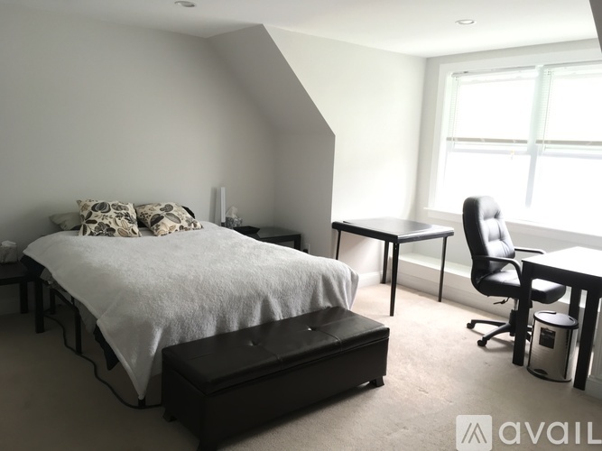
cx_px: 301
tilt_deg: -10.4
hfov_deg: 61.7
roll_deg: -2.0
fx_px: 504
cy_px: 226
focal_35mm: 29
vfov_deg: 48.2
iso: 125
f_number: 2.2
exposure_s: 1/30
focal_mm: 4.15
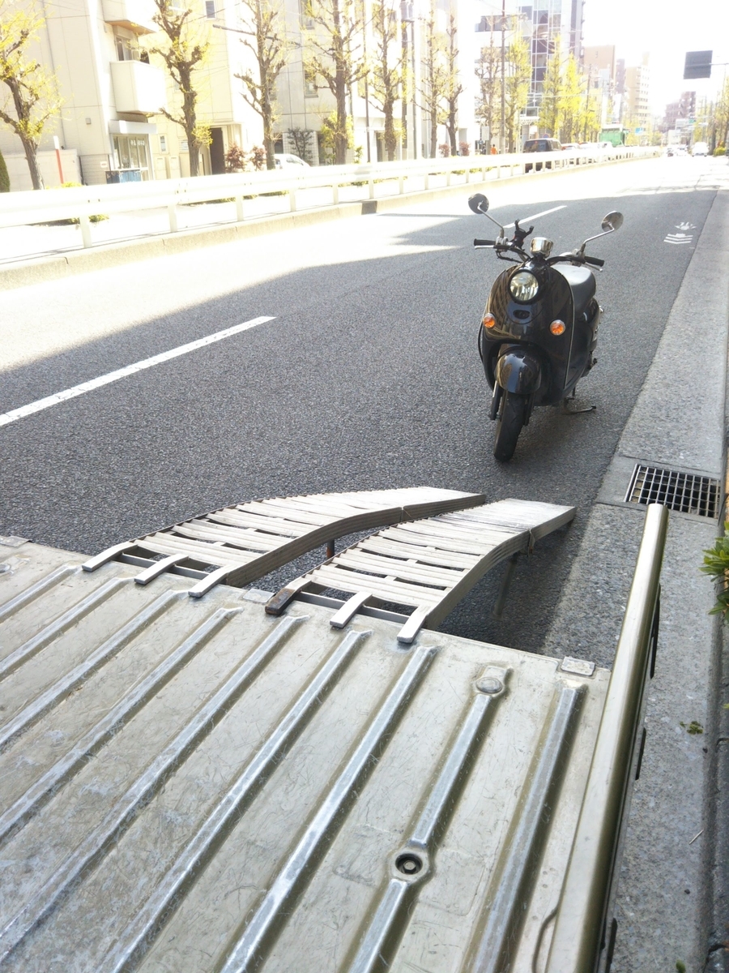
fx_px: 842
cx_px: 364
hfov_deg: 46.8
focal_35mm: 30
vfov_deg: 60.0
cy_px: 486
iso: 34
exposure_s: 1/185
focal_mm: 4
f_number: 2.2
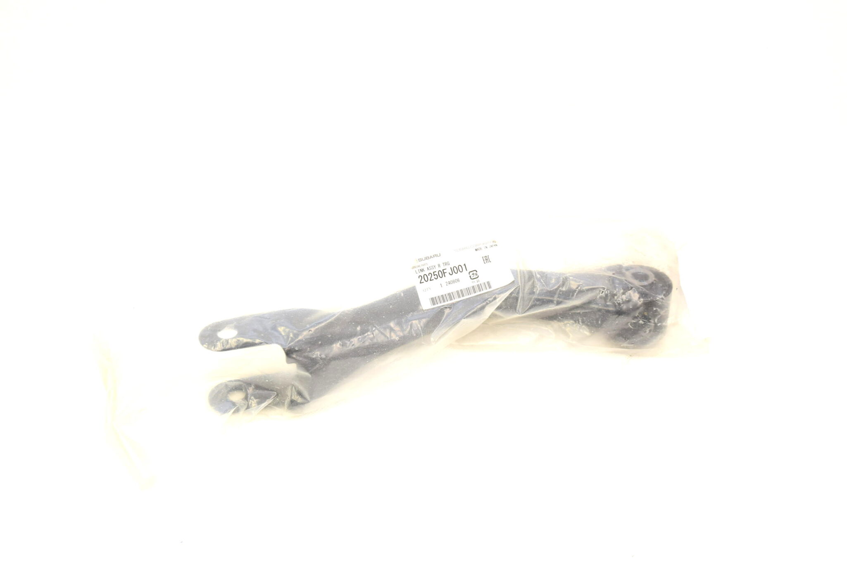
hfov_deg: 43.6
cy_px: 283
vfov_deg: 29.9
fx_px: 1059
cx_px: 424
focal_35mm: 45
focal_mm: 30
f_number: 5.6
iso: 400
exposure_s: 1/125
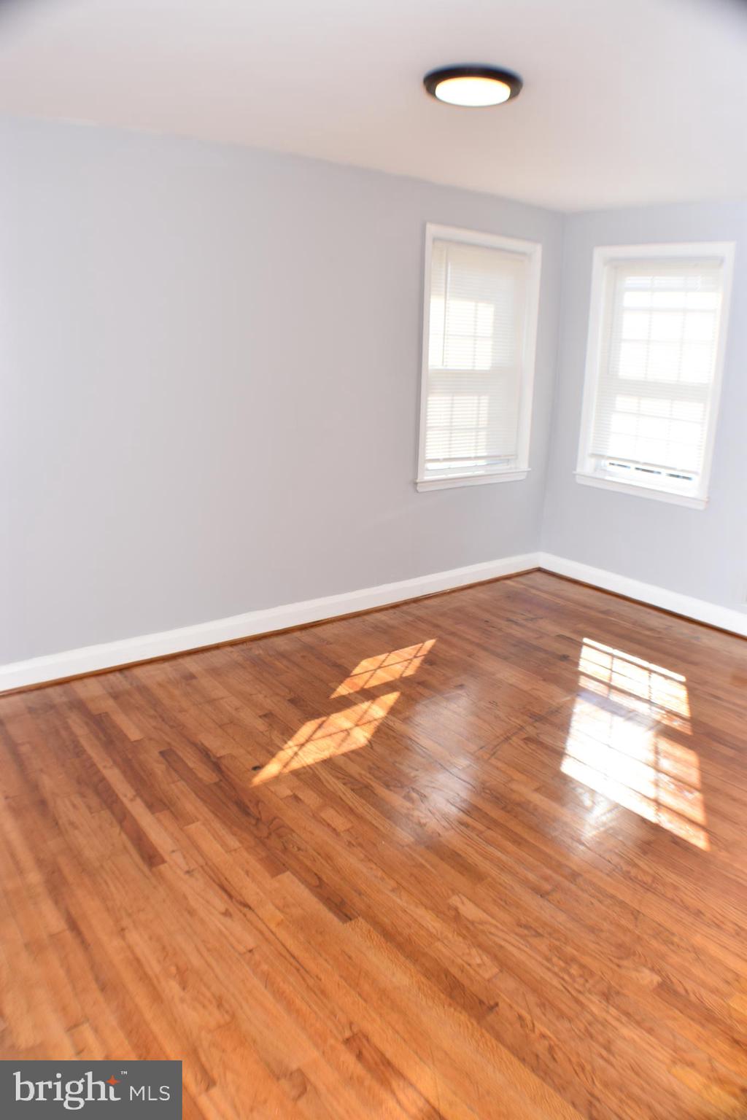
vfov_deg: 59.5
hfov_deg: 41.7
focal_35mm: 32
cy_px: 560
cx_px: 374
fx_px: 980
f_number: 5.6
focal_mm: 21
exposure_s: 1/125
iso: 160
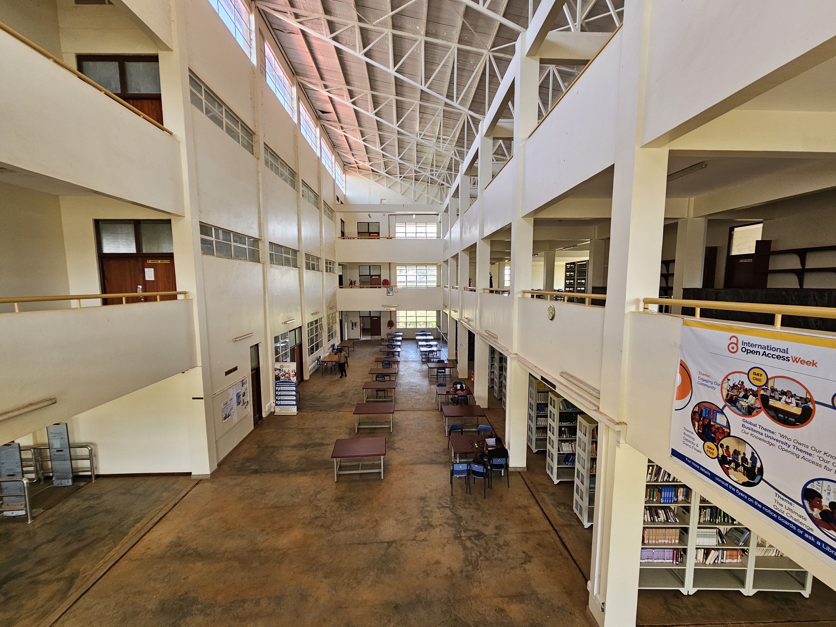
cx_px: 418
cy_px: 314
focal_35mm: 13
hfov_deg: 106.2
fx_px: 314
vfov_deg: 89.9
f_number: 2.2
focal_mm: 2.2
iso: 80
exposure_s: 1/60
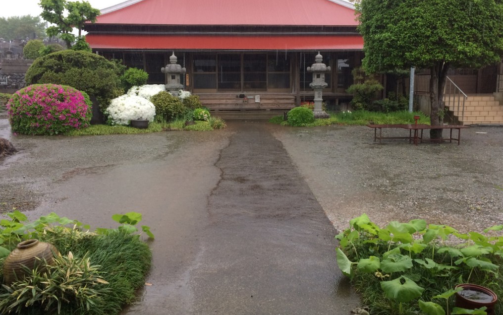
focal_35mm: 31
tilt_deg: -8.9
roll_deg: +0.3
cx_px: 253
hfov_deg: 61.2
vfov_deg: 40.5
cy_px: 134
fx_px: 425
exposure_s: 1/30
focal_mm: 4.15
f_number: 2.2
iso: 64
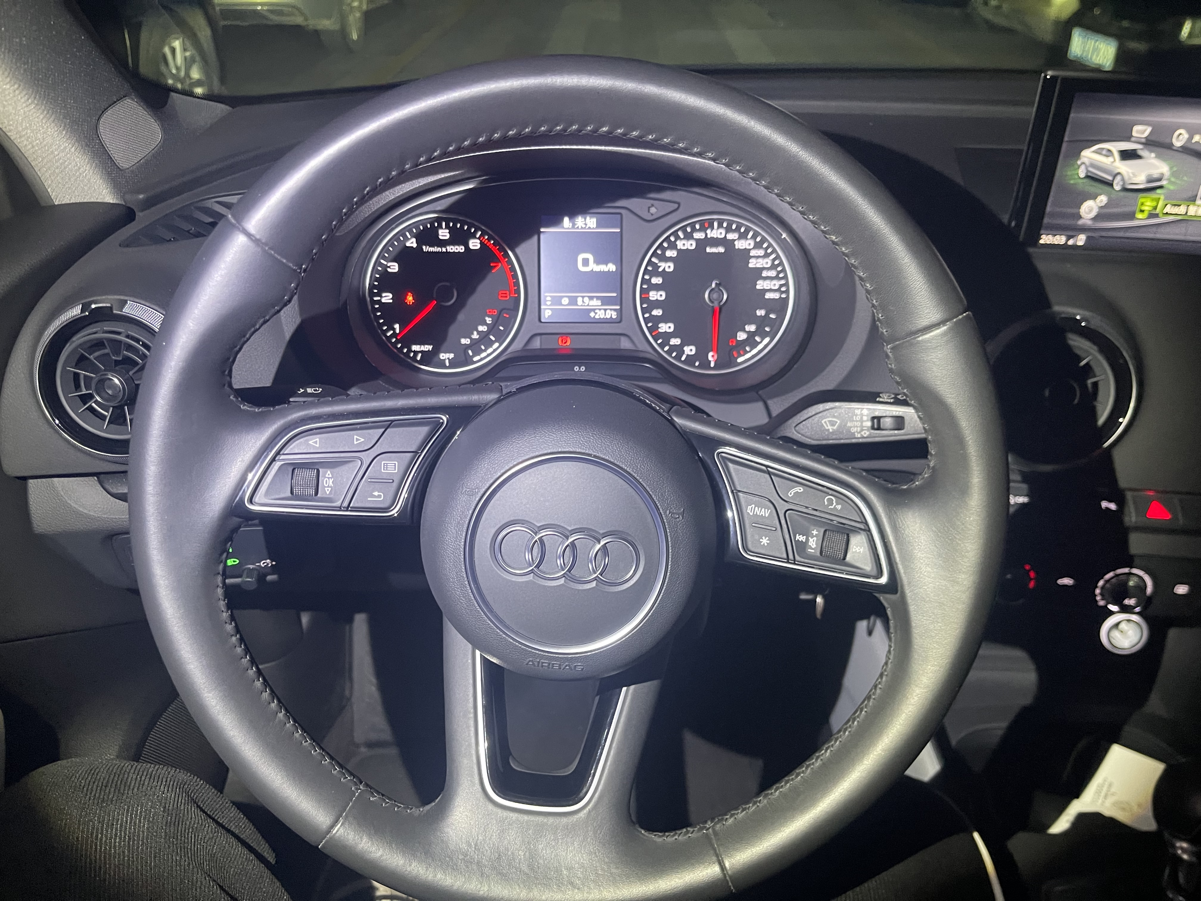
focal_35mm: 25
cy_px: 450
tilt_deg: -33.6
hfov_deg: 69.4
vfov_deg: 54.9
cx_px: 600
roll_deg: -1.6
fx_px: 867
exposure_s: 1/56
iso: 400
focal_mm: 5.1
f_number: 1.6
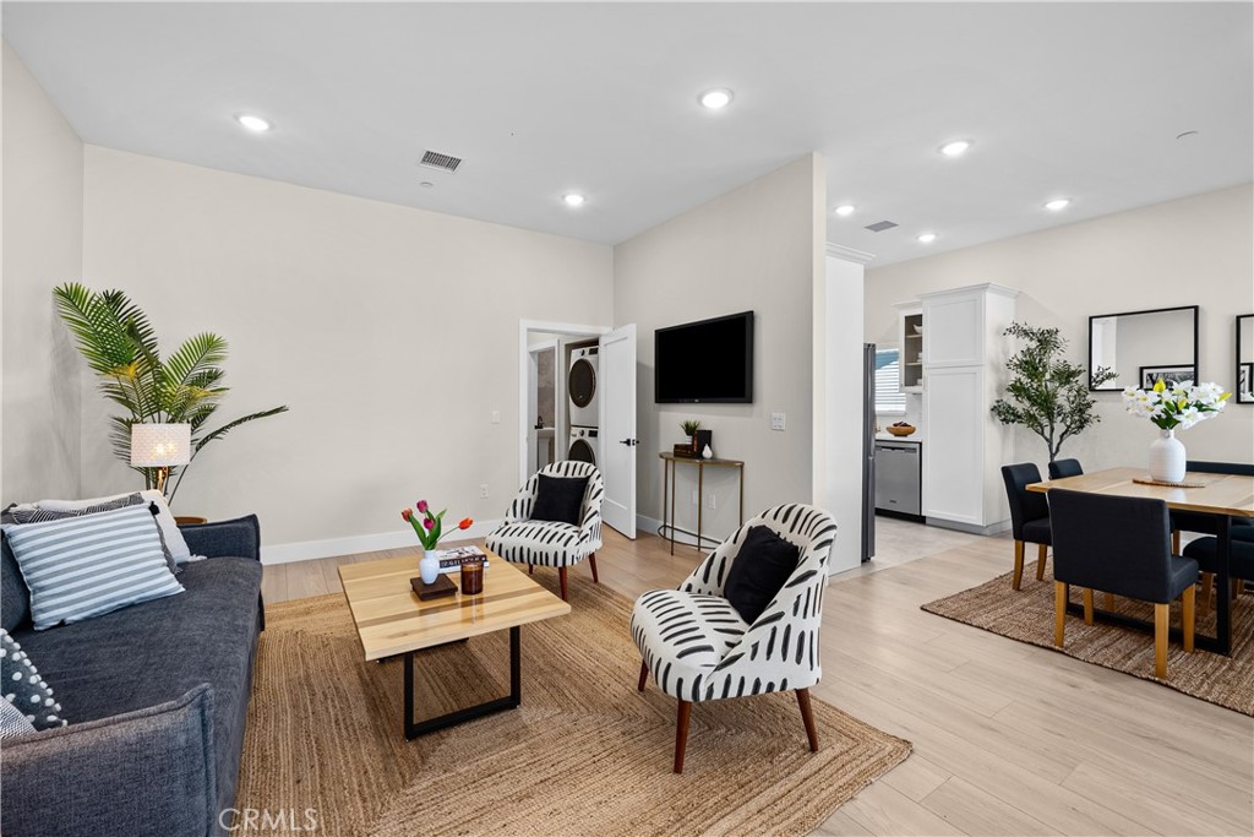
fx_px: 488
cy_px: 418
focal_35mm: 14
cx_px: 627
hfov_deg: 104.2
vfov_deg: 81.2
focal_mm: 14
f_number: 10
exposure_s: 1/3
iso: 125
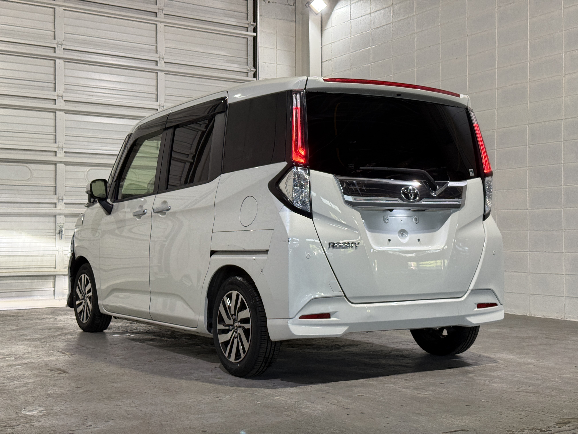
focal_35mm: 48
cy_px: 217
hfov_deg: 39.7
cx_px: 289
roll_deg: +0.2
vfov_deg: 30.3
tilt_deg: +1.4
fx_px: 801
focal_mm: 6.76
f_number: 1.78
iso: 64
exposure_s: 1/60
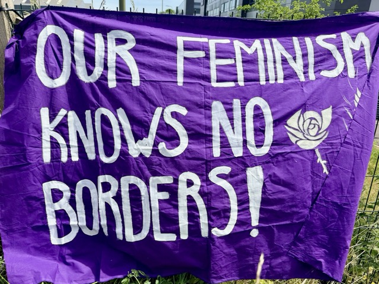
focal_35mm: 24
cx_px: 190
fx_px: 263
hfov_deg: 71.6
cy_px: 142
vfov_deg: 56.8
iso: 80
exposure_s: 1/3279
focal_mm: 6.76
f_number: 1.78
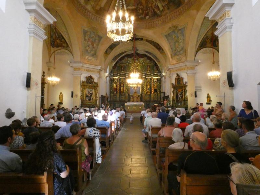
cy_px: 98
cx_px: 130
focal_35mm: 20
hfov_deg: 81.7
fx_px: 150
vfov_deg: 66.0
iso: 1600
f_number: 5.6
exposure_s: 1/40
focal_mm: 3.6
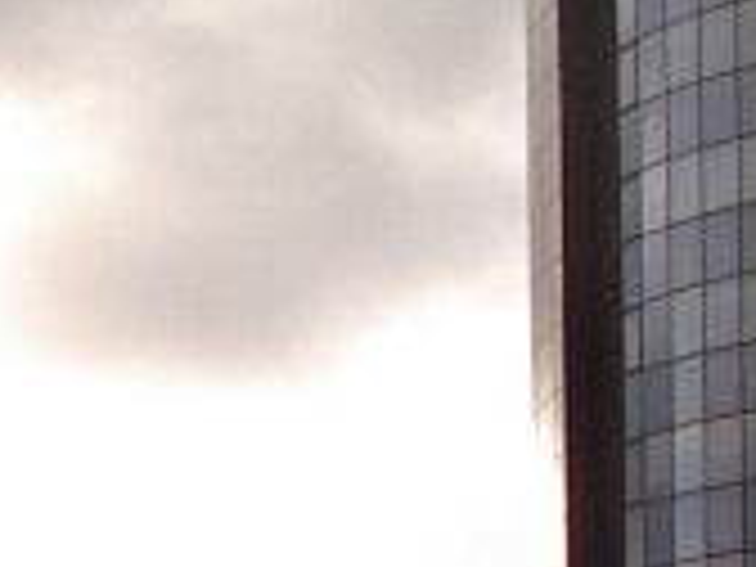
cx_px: -770
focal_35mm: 181
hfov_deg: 10.1
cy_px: 1089
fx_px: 3953
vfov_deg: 7.9
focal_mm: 5.8
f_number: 4.8
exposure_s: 1/400
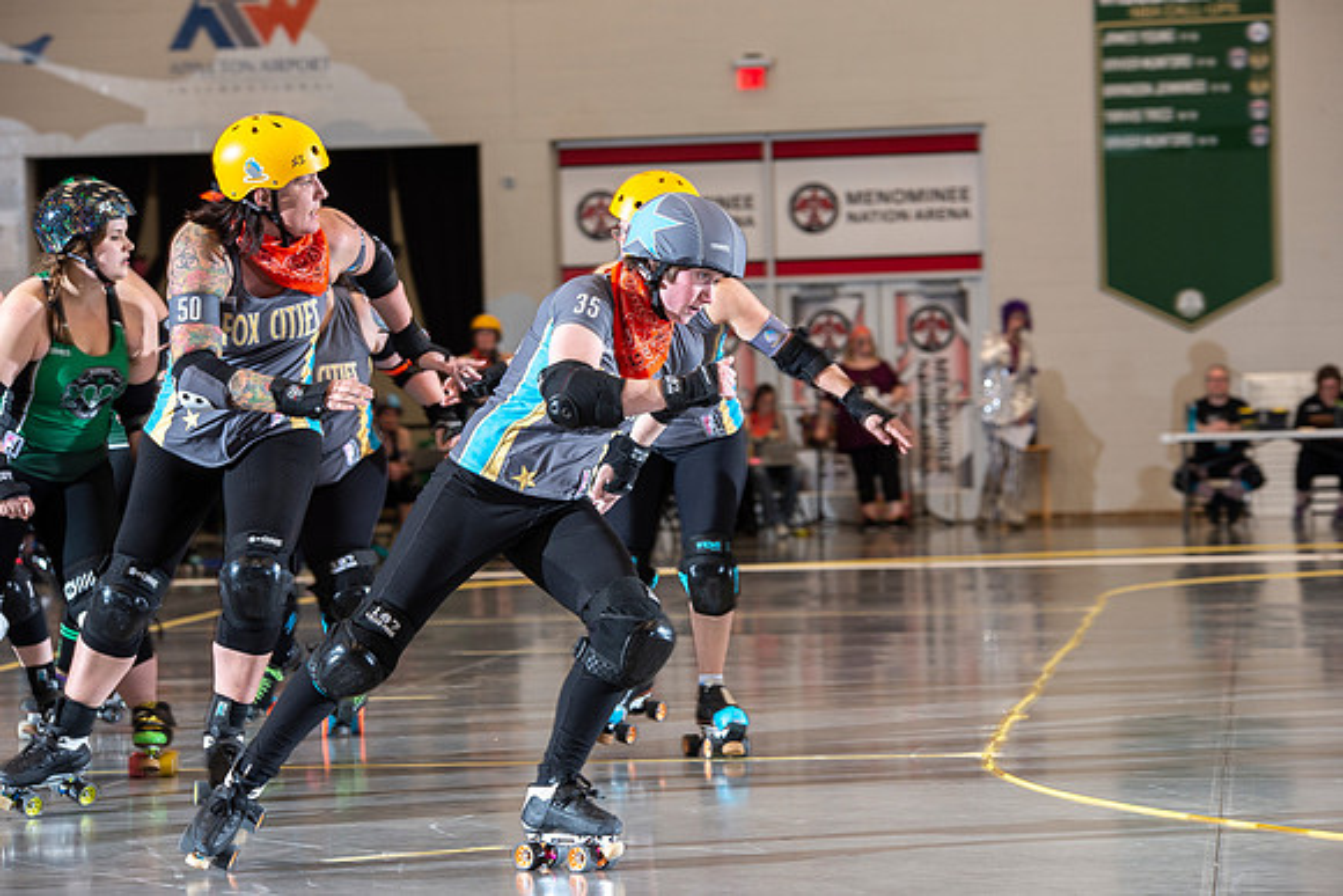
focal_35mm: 122
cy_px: 448
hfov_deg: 16.8
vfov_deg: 11.2
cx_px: 672
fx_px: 4552
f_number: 5.6
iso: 640
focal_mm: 122
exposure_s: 1/160
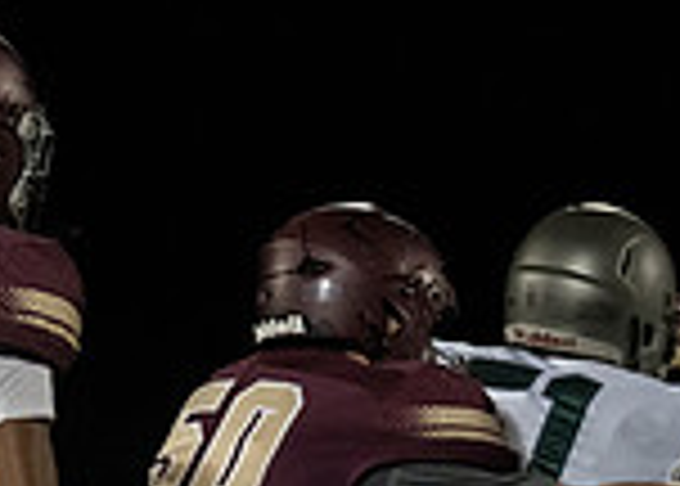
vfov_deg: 1.3
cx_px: 808
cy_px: 622
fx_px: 21794
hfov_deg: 1.8
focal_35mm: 1128
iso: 1600
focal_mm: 200
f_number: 2.8
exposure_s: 1/1000
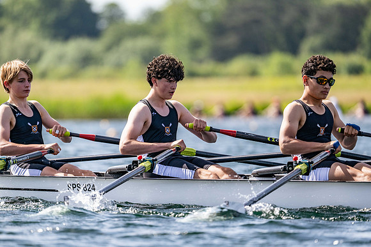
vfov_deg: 3.4
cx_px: 186
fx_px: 4123
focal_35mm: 400
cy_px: 124
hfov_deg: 5.2
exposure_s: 1/2500
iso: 360
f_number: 4.5
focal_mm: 400
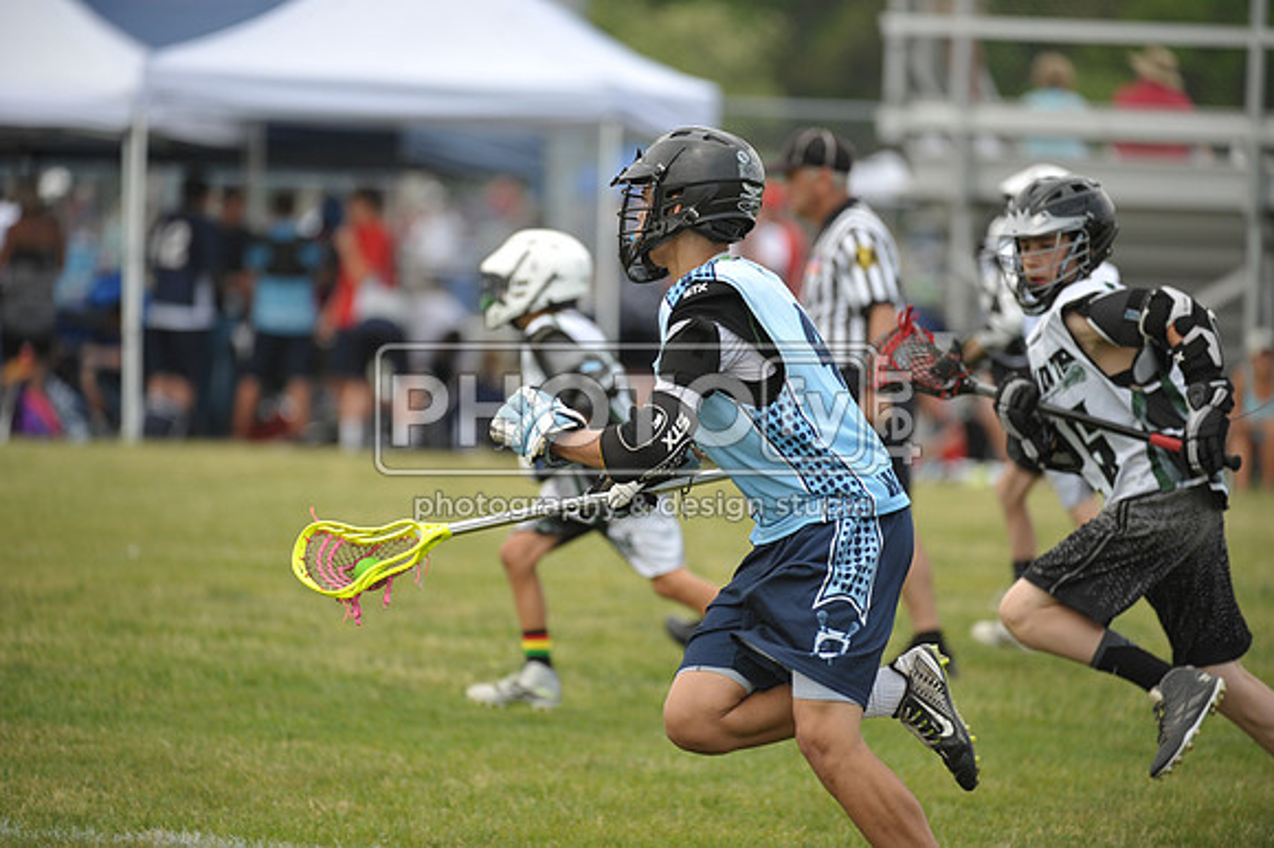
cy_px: 424
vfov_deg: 4.9
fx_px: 9903
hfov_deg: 7.4
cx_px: 637
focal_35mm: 280
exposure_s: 1/2000
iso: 800
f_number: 4
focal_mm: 280
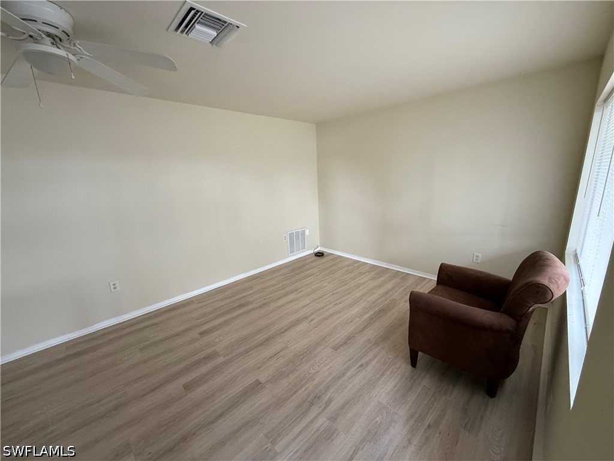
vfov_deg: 85.7
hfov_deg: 102.1
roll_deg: +2.5
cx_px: 307
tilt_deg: -12.8
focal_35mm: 14
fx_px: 248
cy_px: 230
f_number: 2.2
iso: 320
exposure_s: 1/70
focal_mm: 2.22
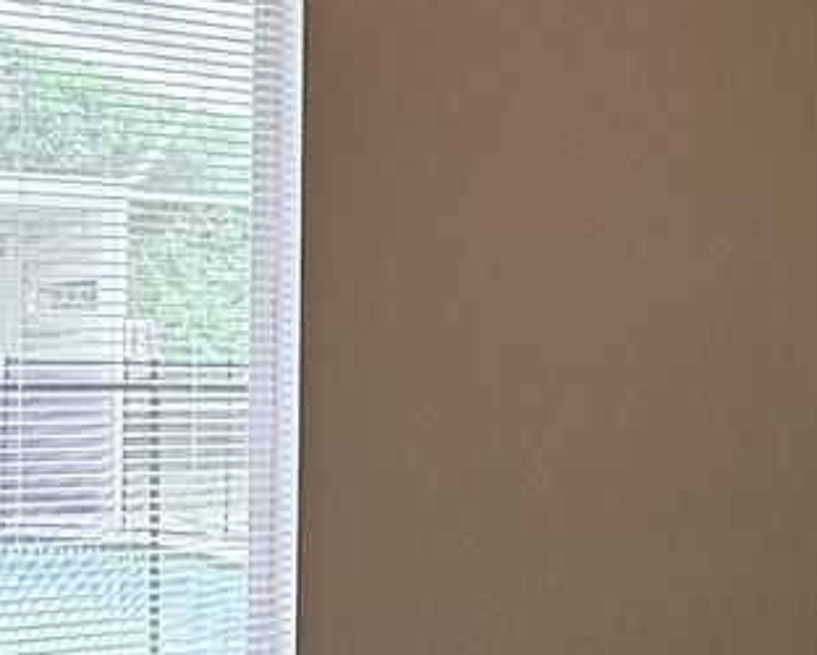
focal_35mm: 70
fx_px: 1694
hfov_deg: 27.0
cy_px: 343
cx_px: 521
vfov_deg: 21.9
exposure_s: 1/120
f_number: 2.2
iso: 64
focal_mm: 2.22
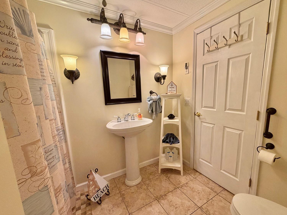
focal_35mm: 15
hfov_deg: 98.1
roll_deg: +2.3
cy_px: 112
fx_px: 124
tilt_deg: -9.3
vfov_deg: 81.7
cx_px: 150
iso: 160
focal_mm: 2.22
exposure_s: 1/120
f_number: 2.2
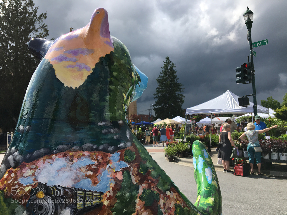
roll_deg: +1.5
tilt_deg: +4.4
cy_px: 108
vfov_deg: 48.2
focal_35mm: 29
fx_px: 240
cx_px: 144
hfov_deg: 61.7
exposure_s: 1/1603
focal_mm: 4.15
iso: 25
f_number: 2.2
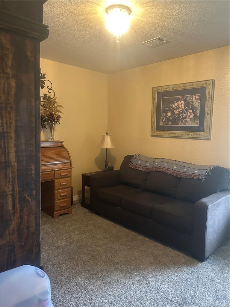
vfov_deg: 67.3
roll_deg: -1.1
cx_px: 115
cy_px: 154
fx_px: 230
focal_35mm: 26
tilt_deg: -4.7
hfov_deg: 53.1
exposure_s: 1/60
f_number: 1.5
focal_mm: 5.7
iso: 400
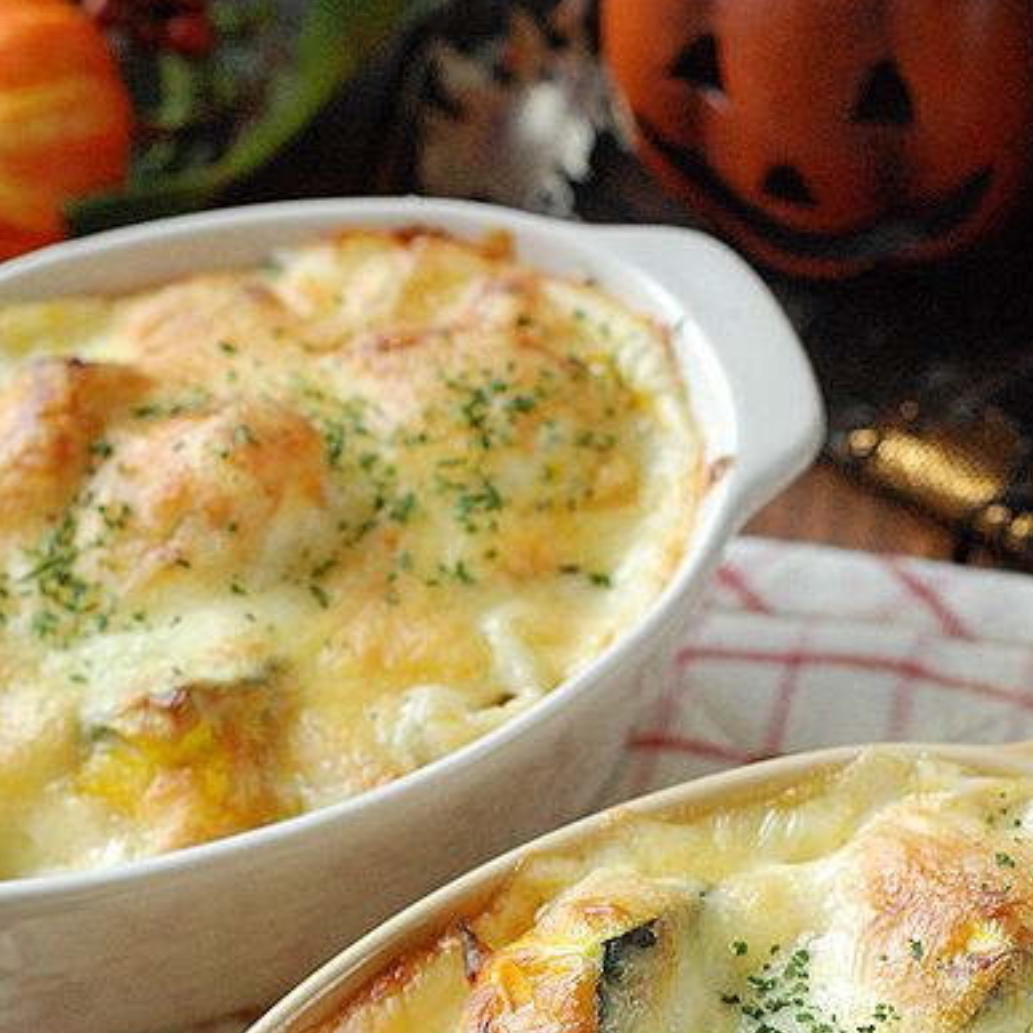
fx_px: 4457
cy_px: 892
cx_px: 523
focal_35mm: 132
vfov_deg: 13.1
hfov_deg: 13.2
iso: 1250
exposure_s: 1/40
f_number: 6.3
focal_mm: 50
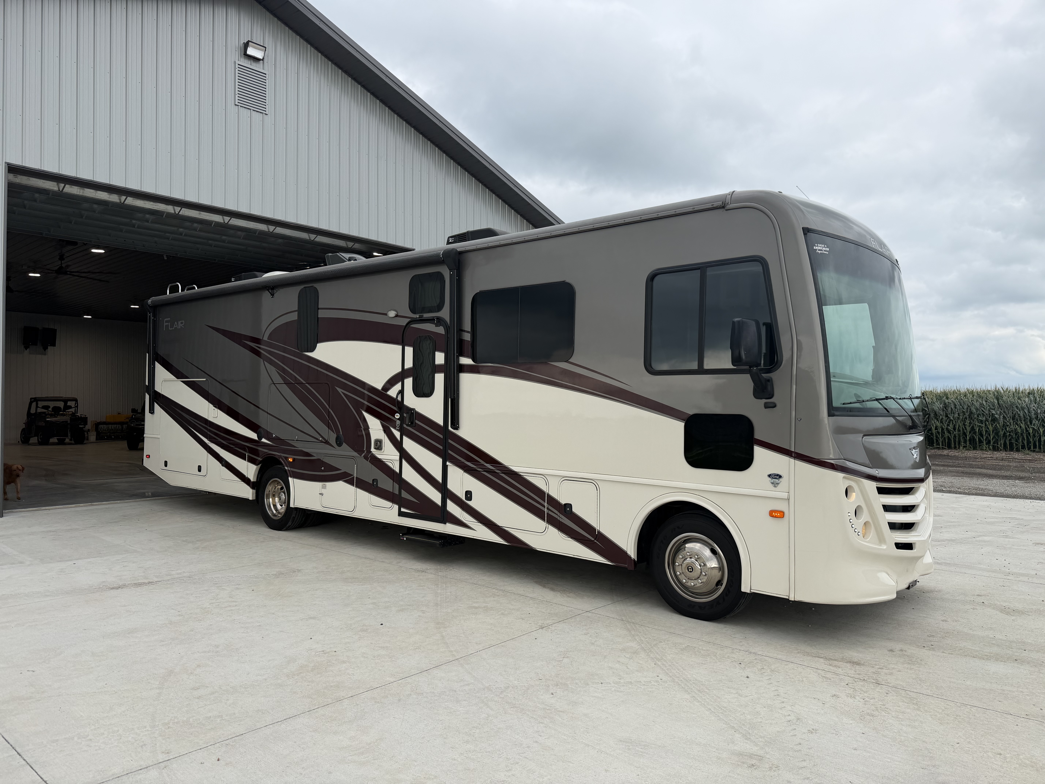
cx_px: 522
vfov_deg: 56.8
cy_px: 392
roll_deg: -0.4
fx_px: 725
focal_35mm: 24
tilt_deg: -0.7
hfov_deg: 71.6
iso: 80
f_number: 1.78
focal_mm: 6.76
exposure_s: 1/1901
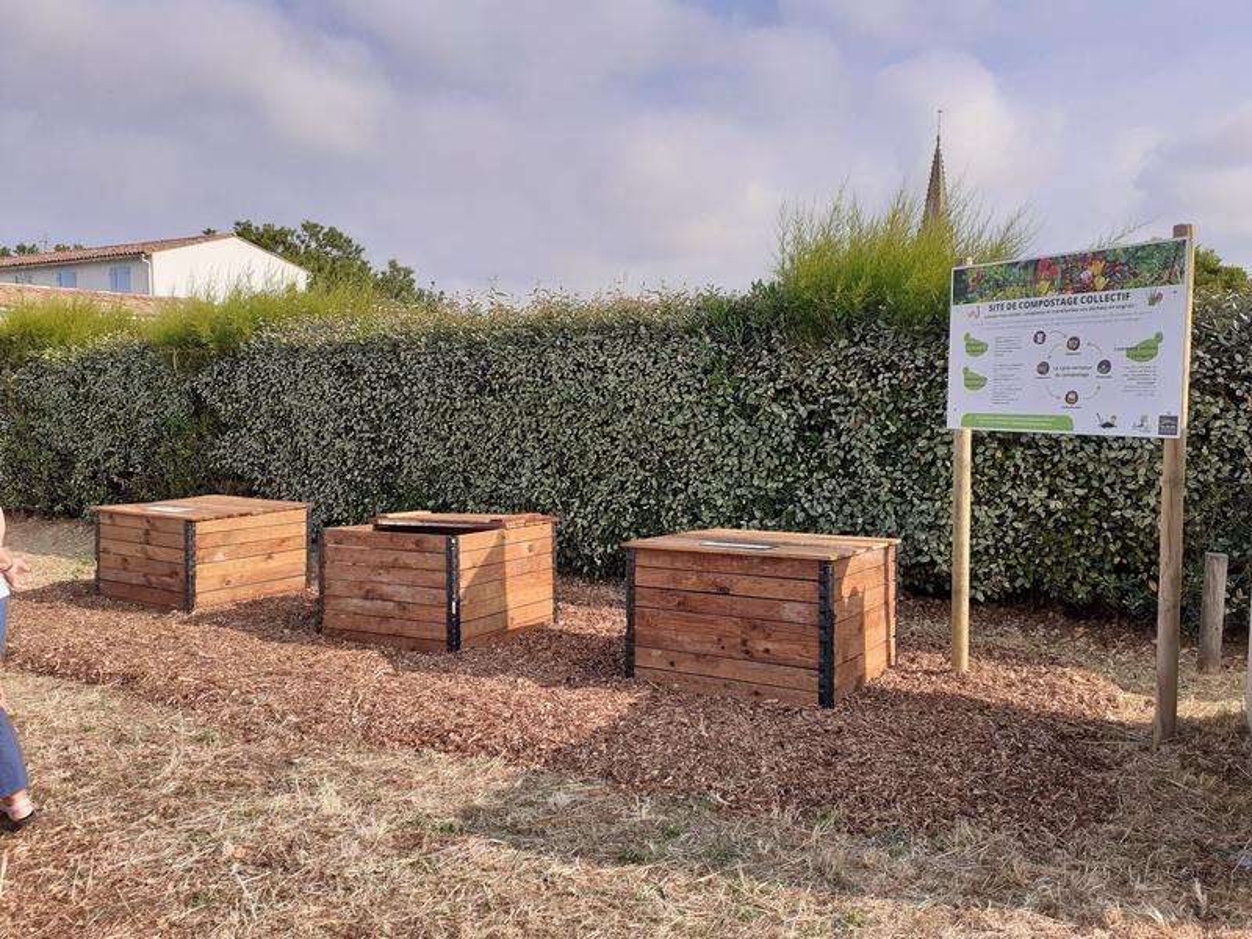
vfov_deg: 51.4
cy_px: 470
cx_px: 626
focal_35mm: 27
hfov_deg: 65.3
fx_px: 977
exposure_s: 1/1348
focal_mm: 3.6
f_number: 1.9
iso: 40
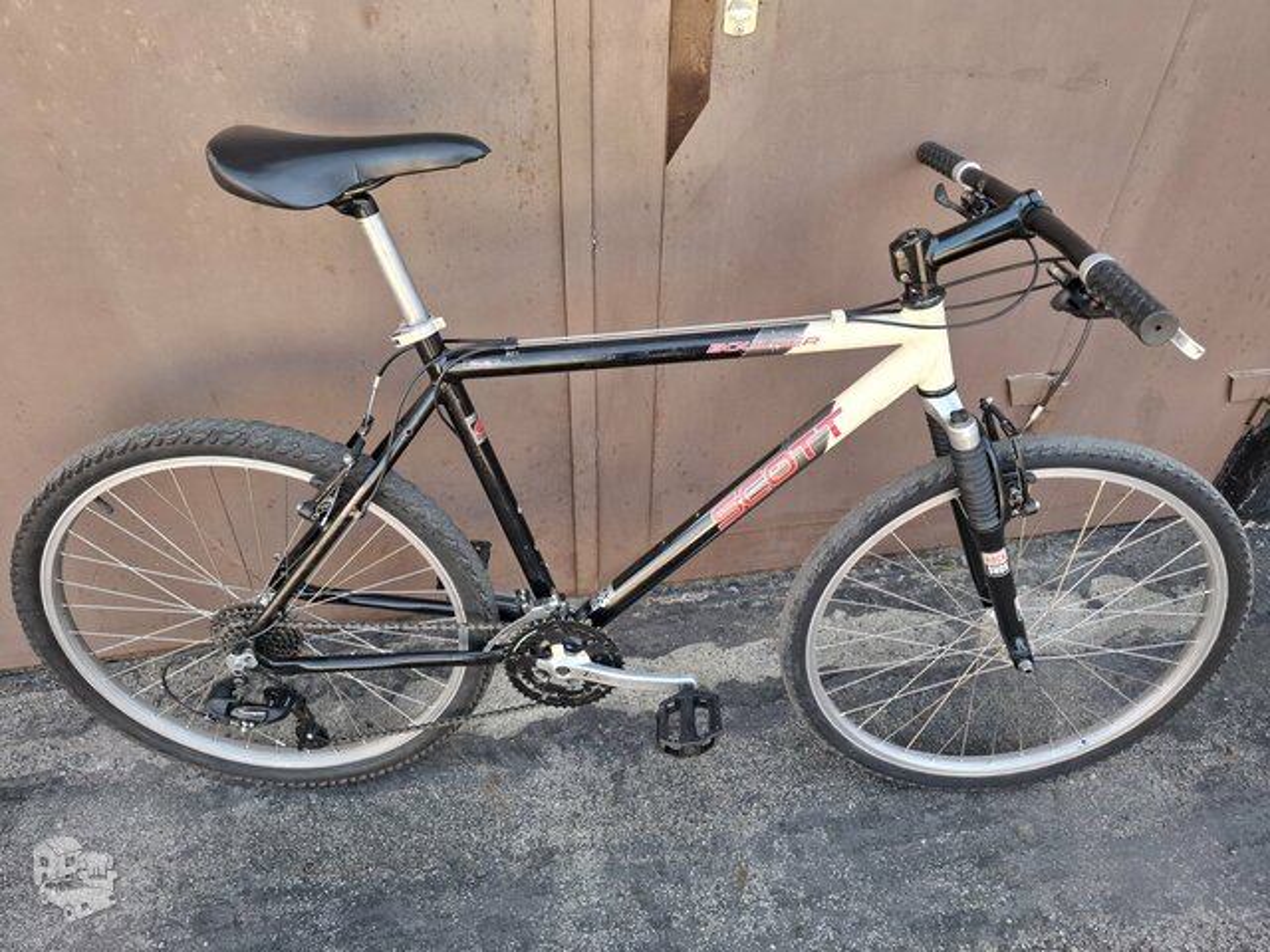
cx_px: 635
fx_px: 844
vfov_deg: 58.9
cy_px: 476
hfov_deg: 73.9
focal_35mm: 23
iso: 50
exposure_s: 1/100
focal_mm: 5.54
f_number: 1.8
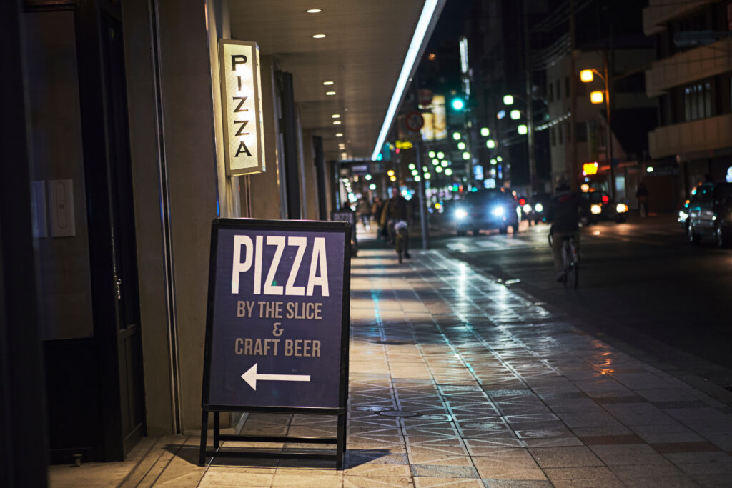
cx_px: 366
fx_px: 1525
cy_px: 244
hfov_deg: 27.0
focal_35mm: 75
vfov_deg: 18.2
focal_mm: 50
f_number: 2
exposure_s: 1/80
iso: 1000
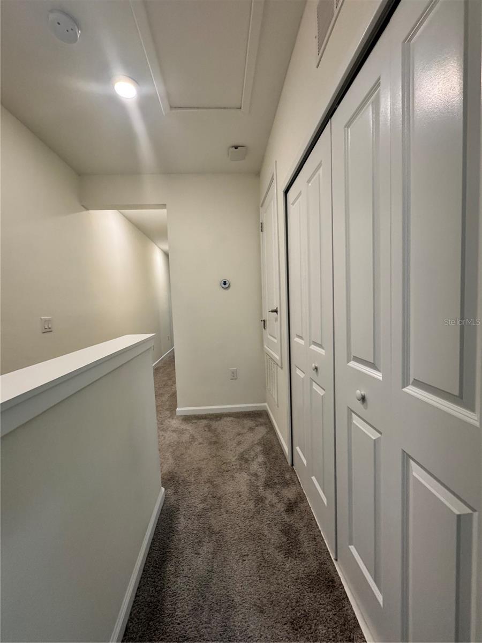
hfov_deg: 85.7
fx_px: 260
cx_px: 241
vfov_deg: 102.1
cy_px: 322
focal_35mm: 14
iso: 320
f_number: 2.2
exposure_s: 1/120
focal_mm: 2.22
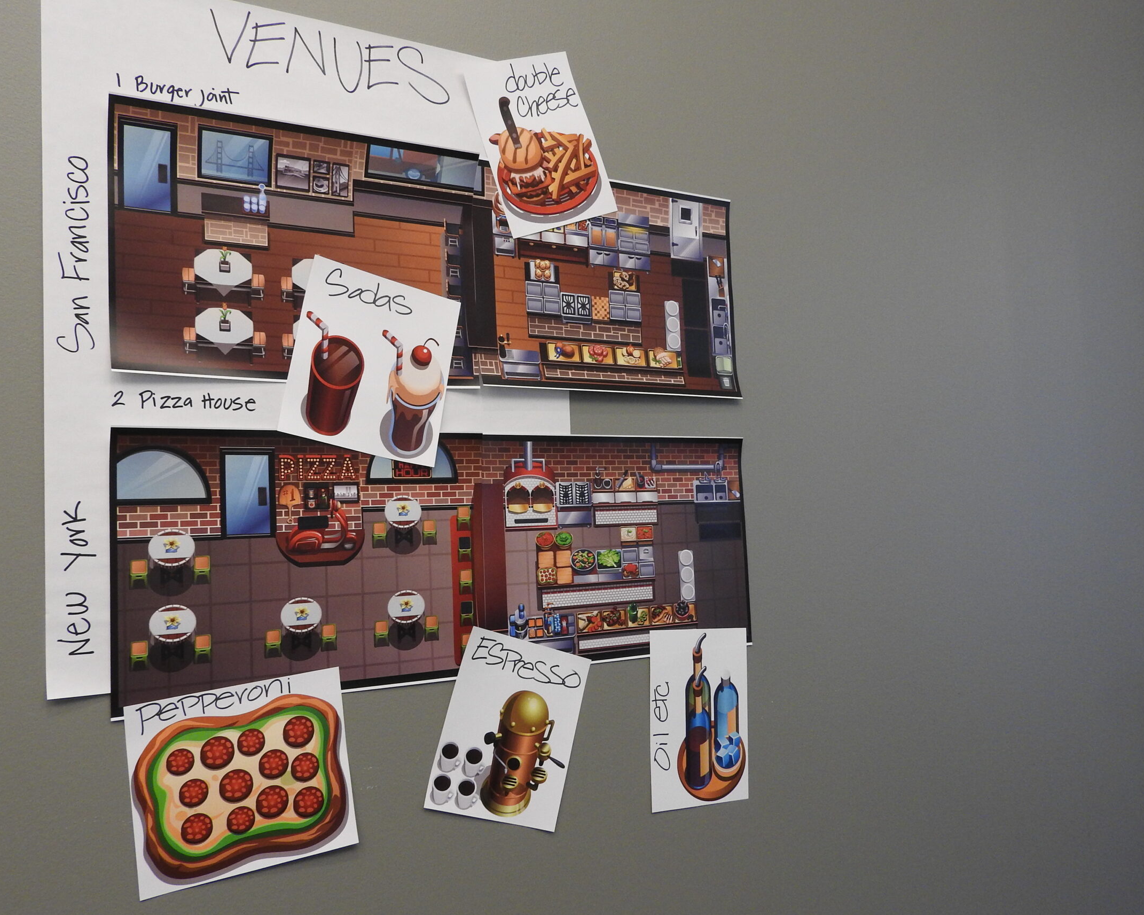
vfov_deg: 51.5
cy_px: 466
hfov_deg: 62.1
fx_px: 948
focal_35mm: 28
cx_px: 510
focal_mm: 4.3
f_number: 3.3
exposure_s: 1/30
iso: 250
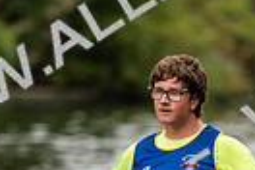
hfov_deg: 1.2
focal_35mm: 1756
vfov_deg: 0.8
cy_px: 167
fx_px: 12437
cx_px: 100
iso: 640
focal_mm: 400
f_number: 4.5
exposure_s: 1/2500
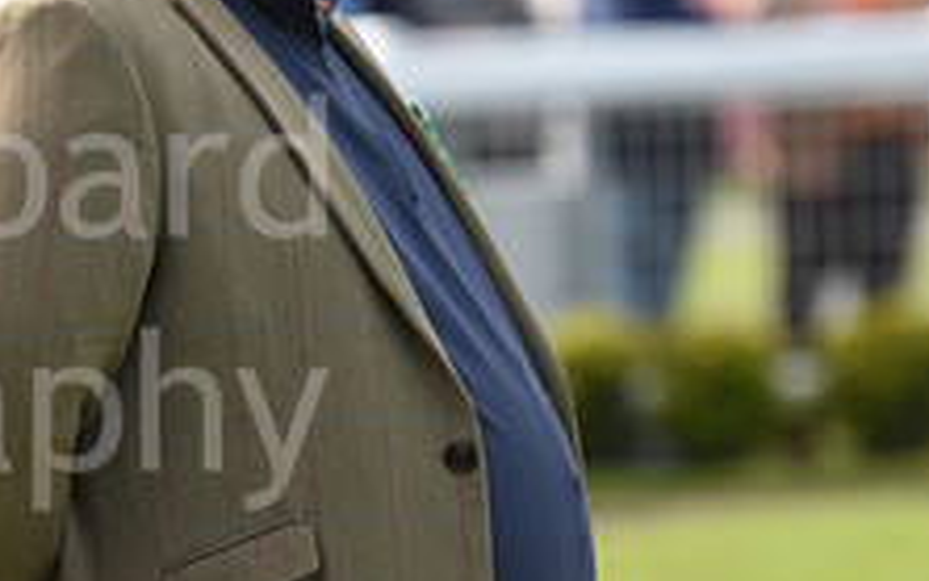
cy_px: 207
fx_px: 13501
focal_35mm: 533
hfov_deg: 3.9
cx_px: -205
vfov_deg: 2.5
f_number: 5
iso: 400
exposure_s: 1/1000
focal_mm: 200
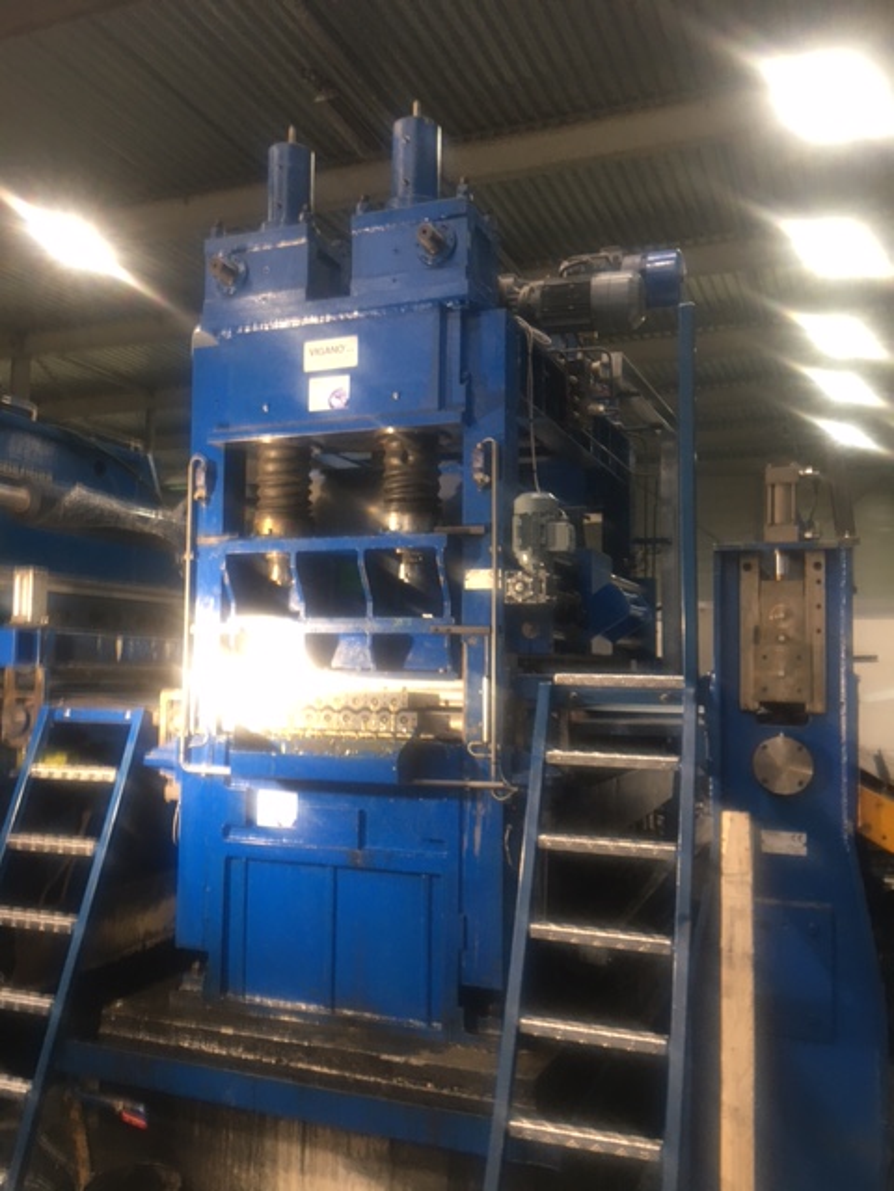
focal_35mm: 29
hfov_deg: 48.2
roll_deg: -0.6
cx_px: 447
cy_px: 596
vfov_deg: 61.7
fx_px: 999
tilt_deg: +6.6
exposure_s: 1/17
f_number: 2.2
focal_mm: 4.15
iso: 40
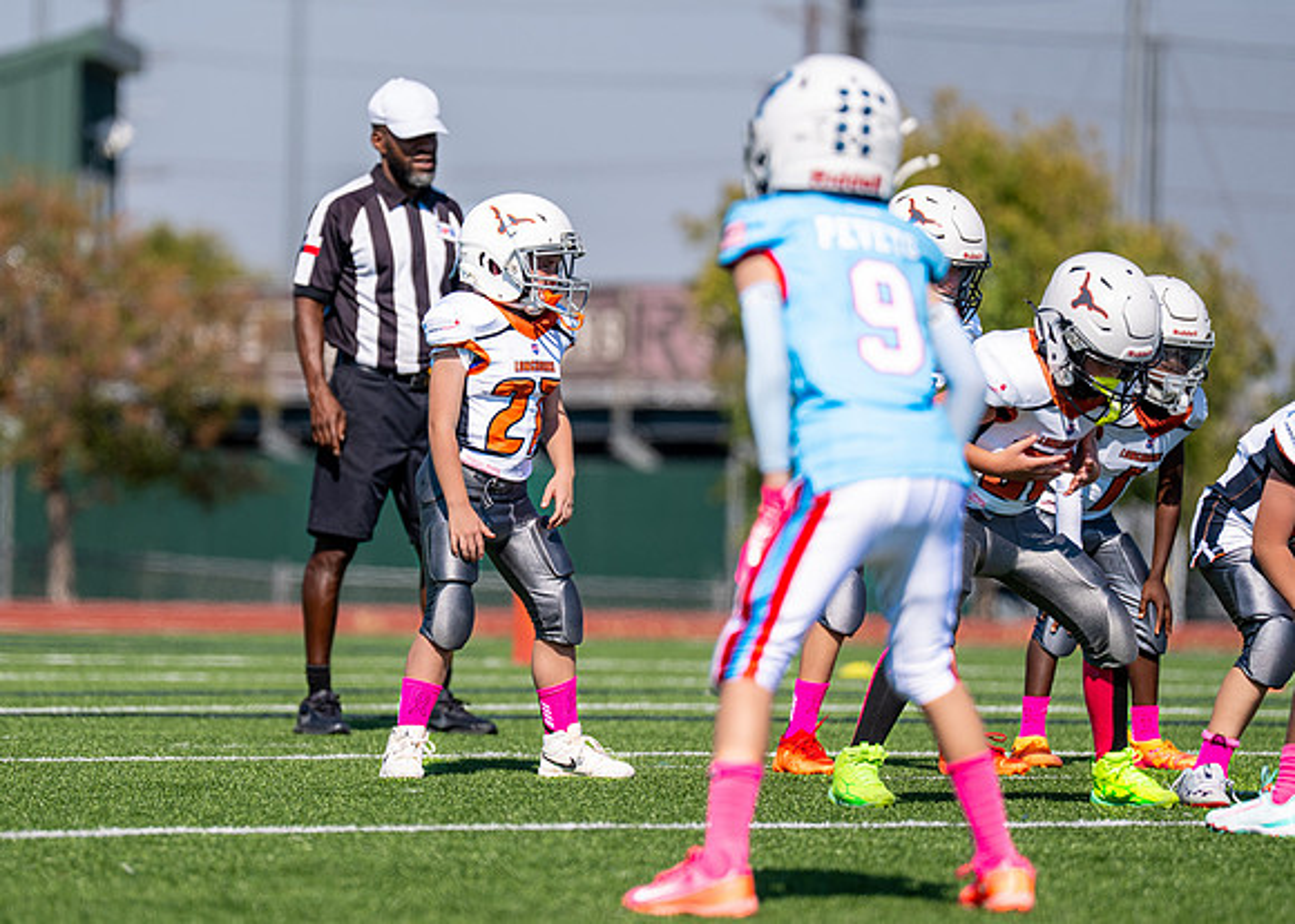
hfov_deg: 6.6
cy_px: 460
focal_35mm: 307
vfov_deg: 4.7
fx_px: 11296
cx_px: 463
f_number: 2.8
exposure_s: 1/2500
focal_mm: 200
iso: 100
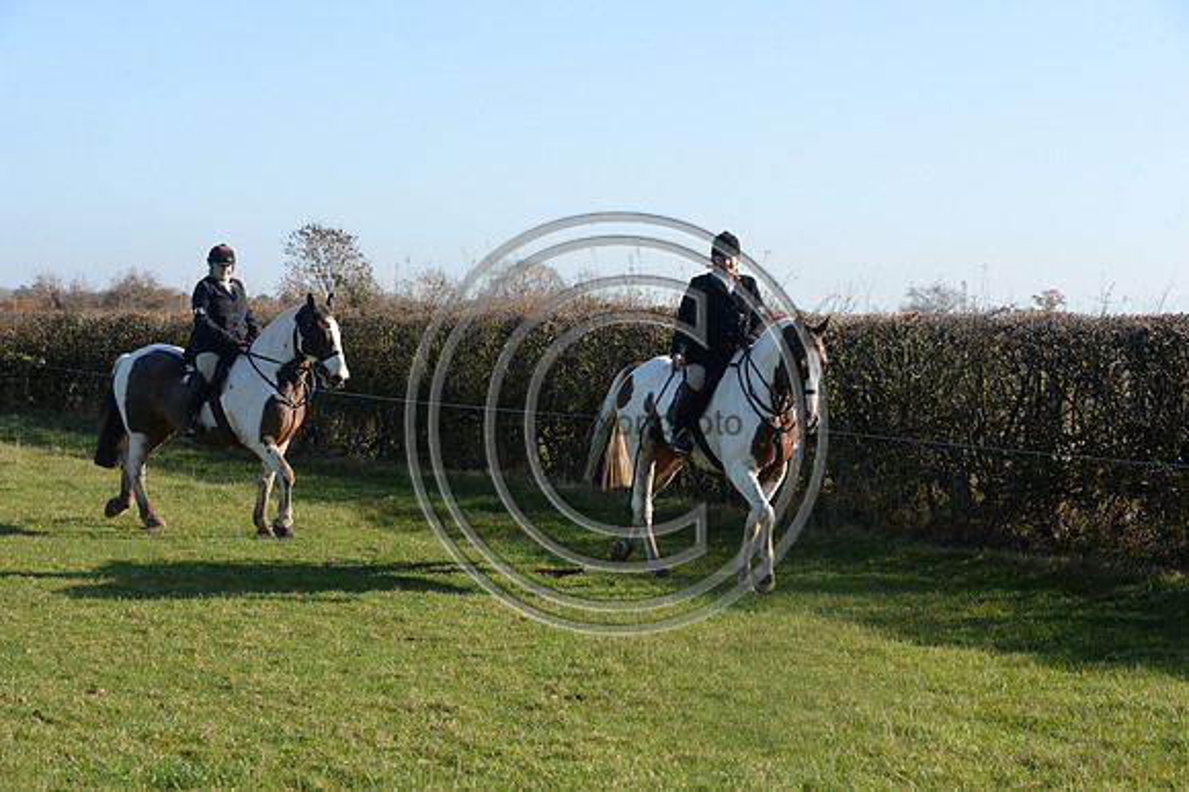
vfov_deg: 19.4
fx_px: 2311
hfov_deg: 28.9
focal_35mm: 70
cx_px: 594
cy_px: 396
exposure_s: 1/1250
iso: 1000
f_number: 7.1
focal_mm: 70
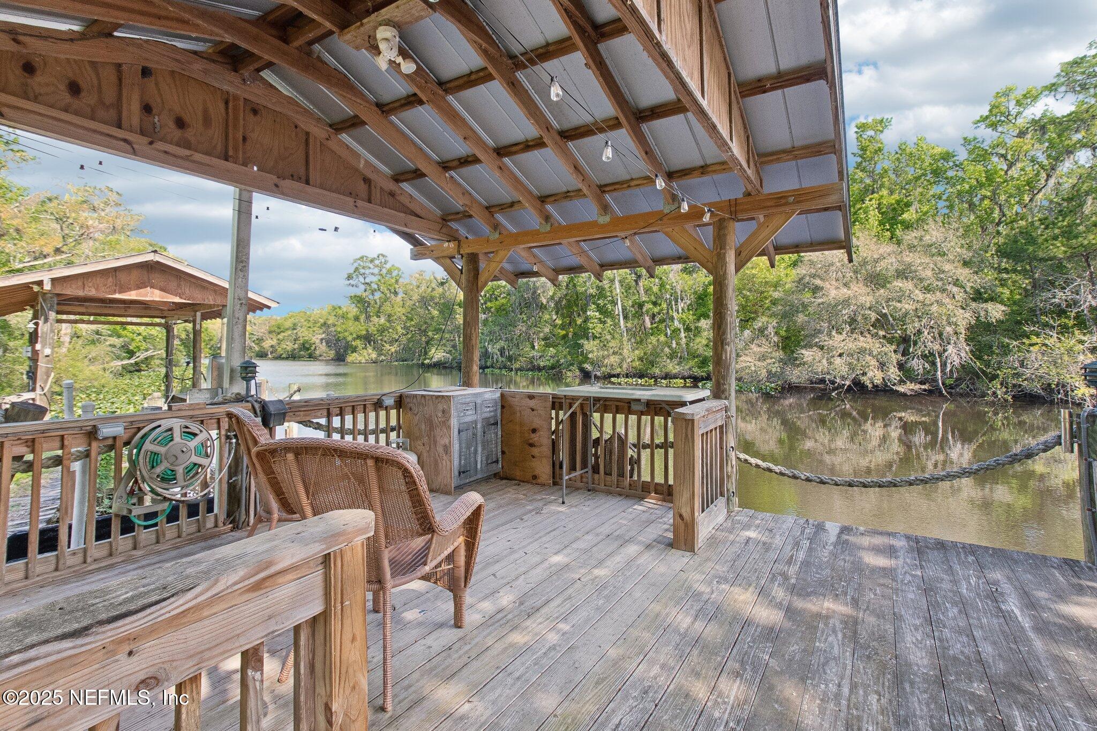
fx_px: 457
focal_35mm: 15
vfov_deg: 77.3
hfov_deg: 100.4
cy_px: 366
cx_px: 548
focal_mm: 10
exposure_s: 1/160
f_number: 8
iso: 800
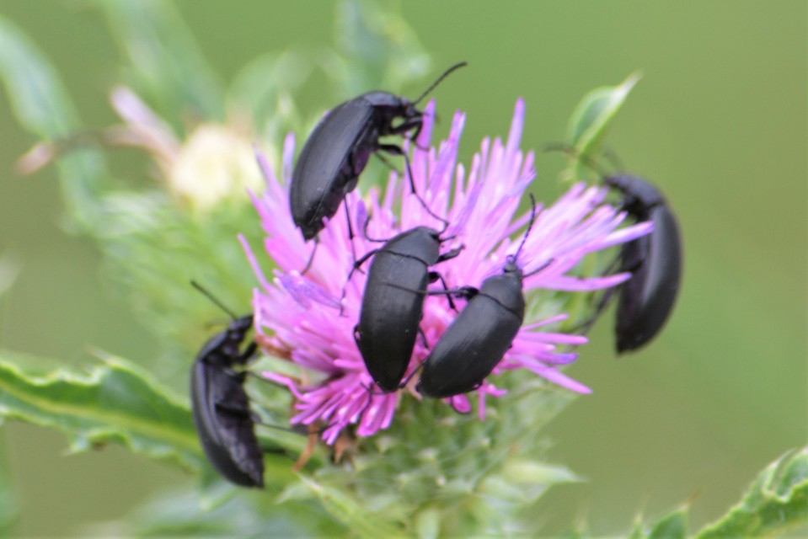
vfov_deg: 3.1
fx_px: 10102
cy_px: 270
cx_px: 404
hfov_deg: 4.6
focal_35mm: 450
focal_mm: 300
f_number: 8
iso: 400
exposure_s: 1/125
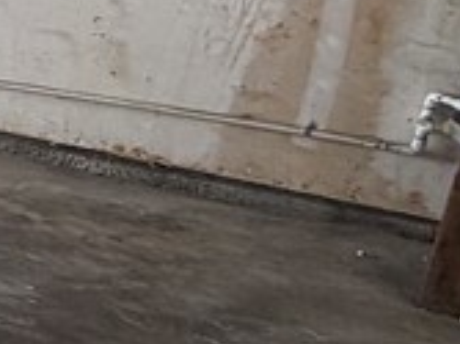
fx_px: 1142
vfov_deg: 17.1
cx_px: -697
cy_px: 88
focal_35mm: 86
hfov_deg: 14.0
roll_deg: +0.0
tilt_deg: -14.1
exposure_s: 1/121
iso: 80
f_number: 2.2
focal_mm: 2.22
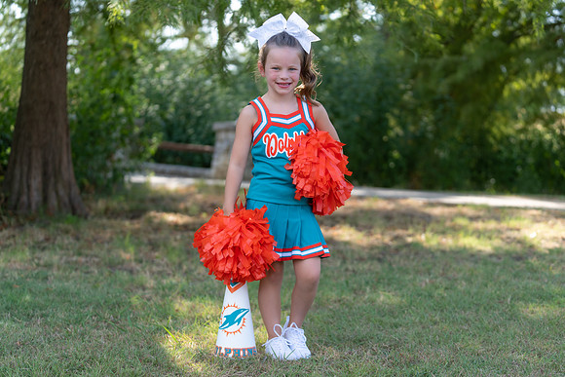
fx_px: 1099
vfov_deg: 19.5
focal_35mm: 70
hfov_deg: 28.8
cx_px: 282
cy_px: 188
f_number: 2.8
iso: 100
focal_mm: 70
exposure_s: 1/400
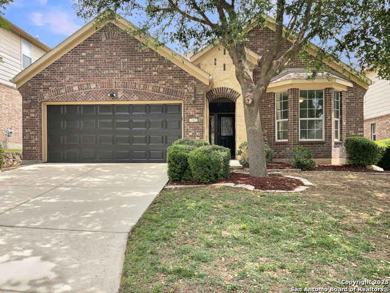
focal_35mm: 29
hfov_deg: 61.6
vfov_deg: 48.3
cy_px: 146
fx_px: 327
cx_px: 195
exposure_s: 1/586
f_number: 1.8
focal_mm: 3
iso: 16
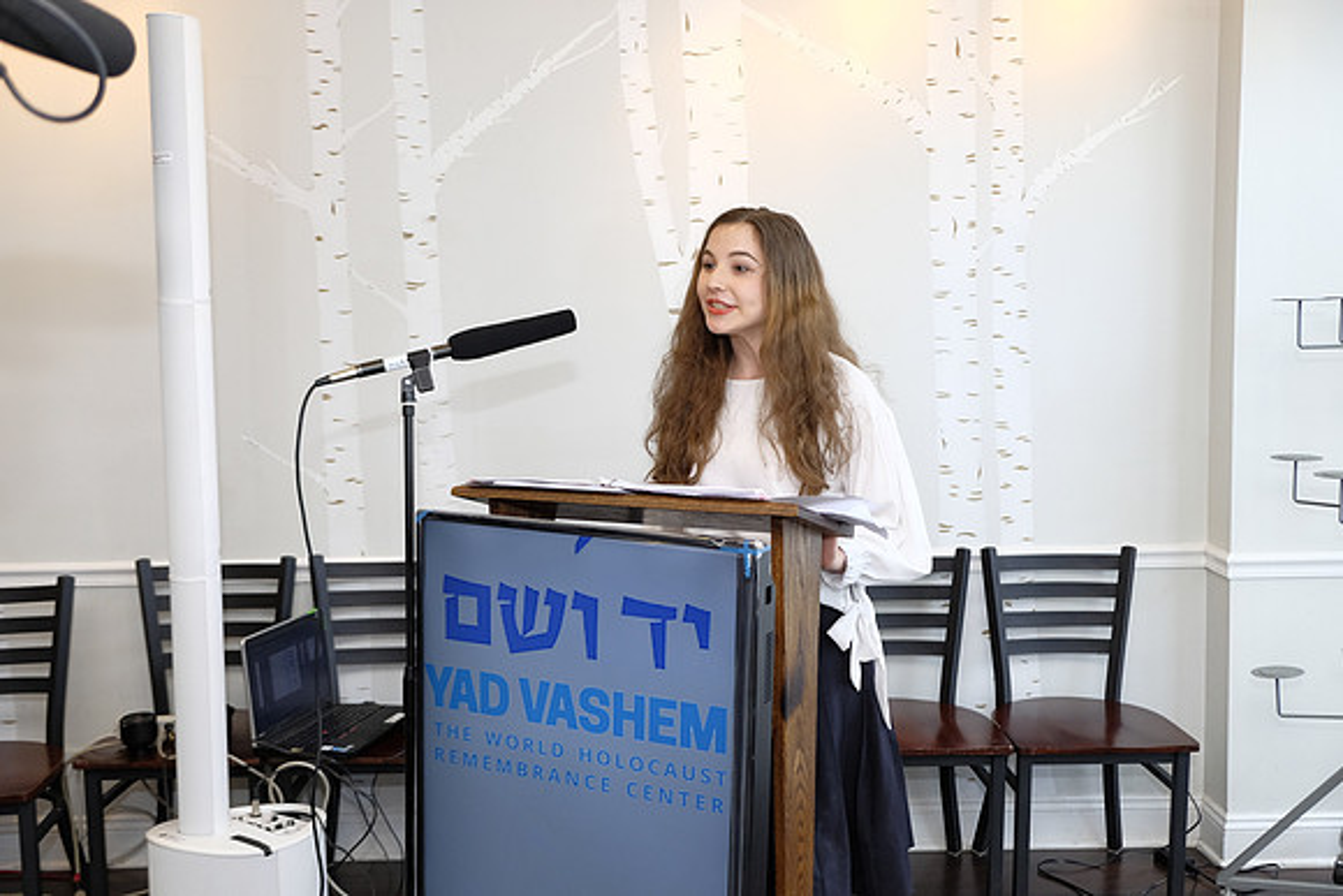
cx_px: 672
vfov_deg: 37.9
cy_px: 448
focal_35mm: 35
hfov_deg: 54.4
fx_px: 1306
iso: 800
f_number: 3.2
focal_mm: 23.3
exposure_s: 1/180
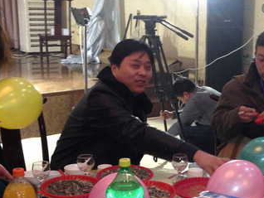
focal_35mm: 83
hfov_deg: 23.1
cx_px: 223
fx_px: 633
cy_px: 127
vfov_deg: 17.8
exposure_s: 1/20
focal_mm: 4.13
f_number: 2.4
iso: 200
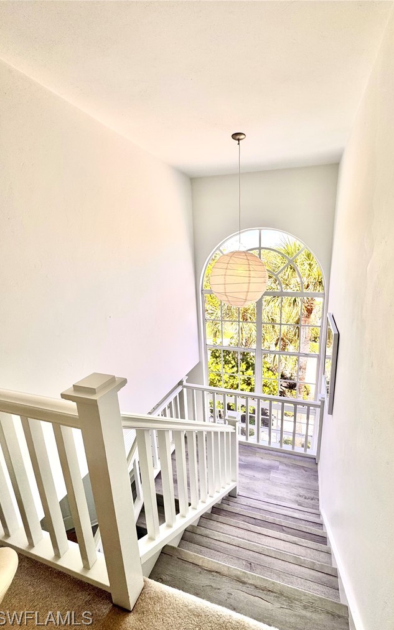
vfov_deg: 101.5
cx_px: 229
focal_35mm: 15
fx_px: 258
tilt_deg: -14.6
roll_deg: +0.8
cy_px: 318
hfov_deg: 74.2
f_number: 2.2
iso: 40
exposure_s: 1/174
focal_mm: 2.22
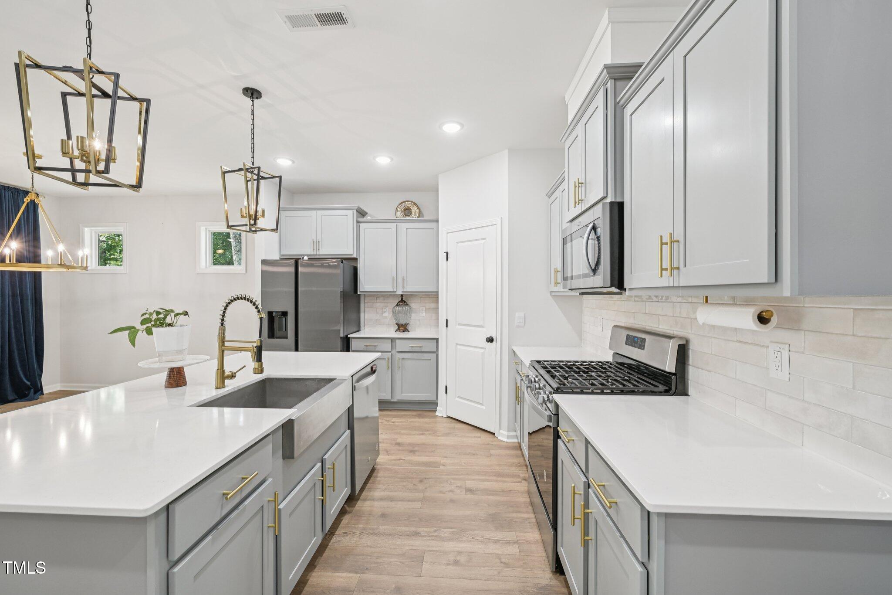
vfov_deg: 77.3
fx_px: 372
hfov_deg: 100.4
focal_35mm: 15
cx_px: 446
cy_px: 298
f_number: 8
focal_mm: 15
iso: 320
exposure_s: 1/15
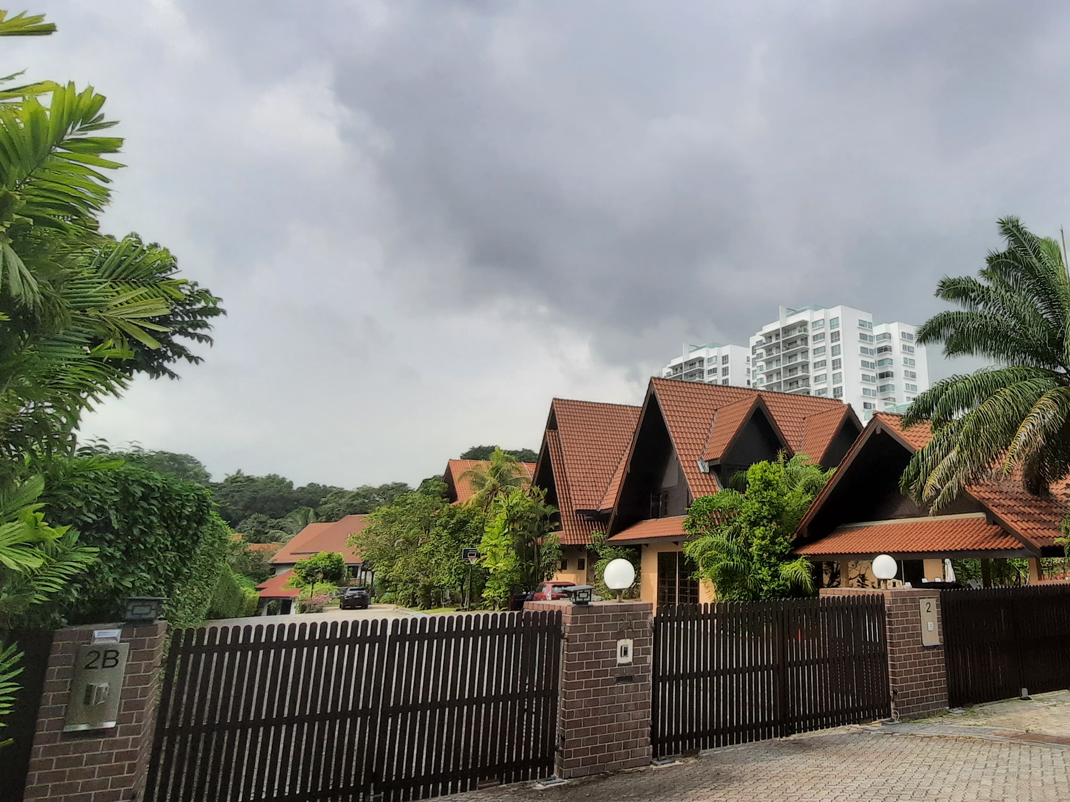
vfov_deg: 58.7
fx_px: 711
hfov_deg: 70.9
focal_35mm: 23
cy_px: 357
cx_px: 745
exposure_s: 1/1495
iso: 40
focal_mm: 1.74
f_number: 2.2
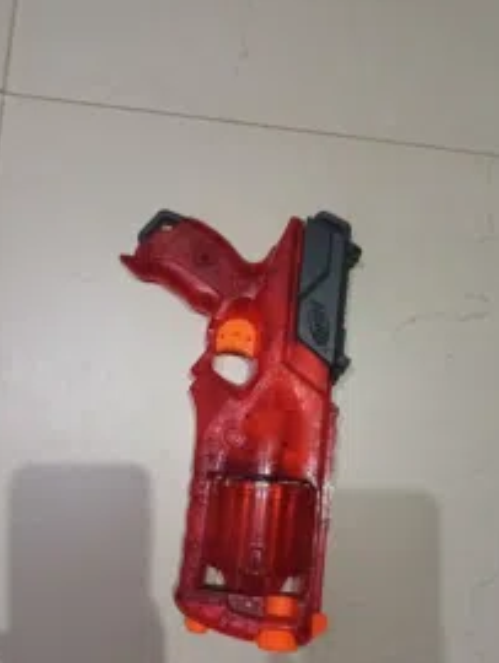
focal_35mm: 40
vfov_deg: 46.4
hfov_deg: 36.0
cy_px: 410
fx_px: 768
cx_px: 273
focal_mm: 4
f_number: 1.8
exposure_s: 1/24
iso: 500
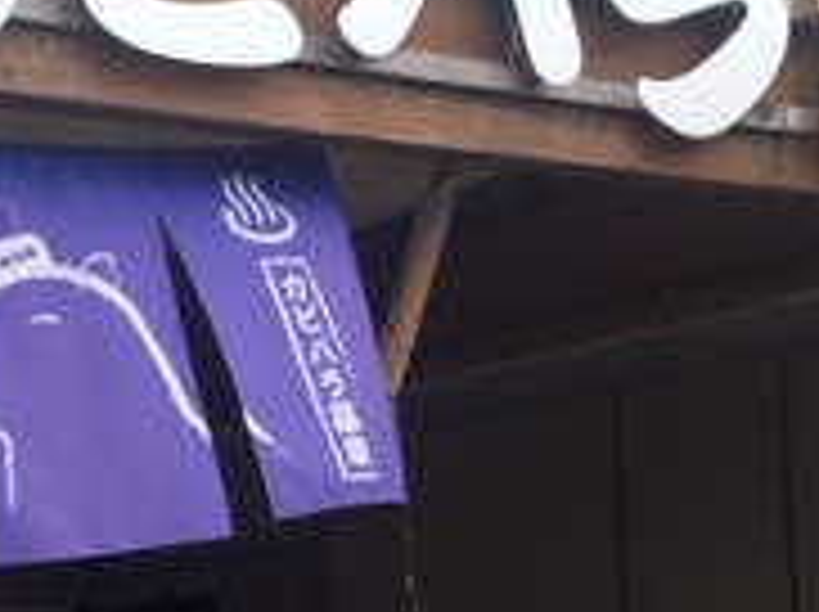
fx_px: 2410
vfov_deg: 14.2
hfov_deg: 19.0
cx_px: 104
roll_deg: +1.7
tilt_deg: +3.2
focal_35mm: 102
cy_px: 648
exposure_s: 1/120
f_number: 2.2
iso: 32
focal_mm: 4.15
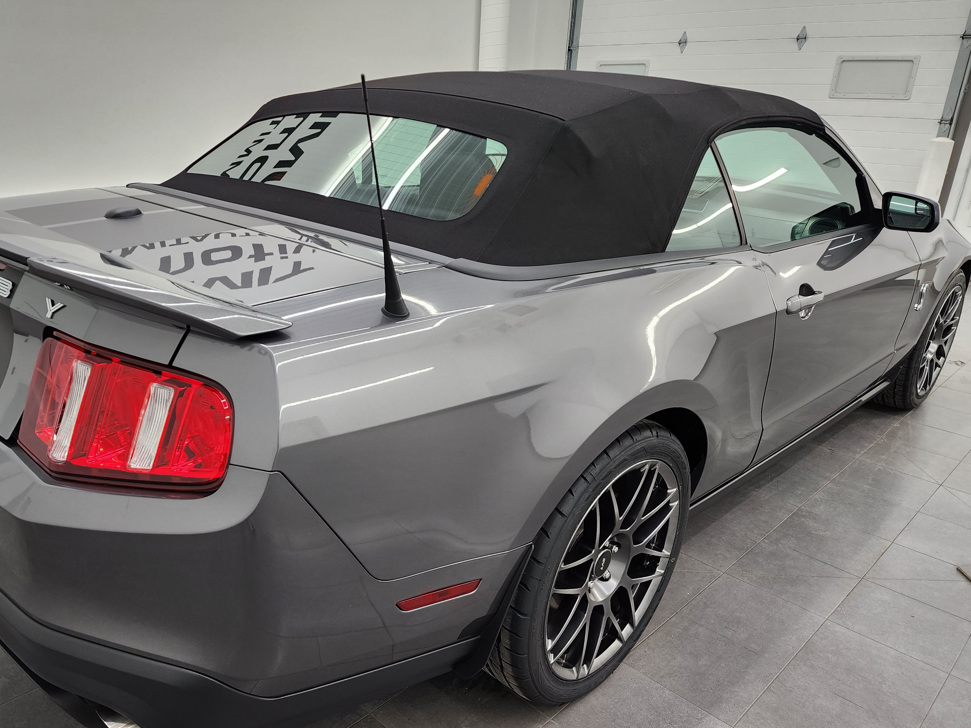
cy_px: 411
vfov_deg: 52.9
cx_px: 425
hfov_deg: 67.0
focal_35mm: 26
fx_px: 729
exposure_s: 1/120
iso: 100
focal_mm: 6.4
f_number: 1.8
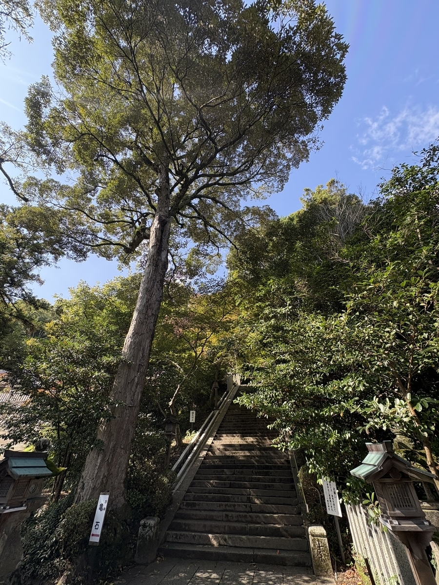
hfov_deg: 85.7
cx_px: 220
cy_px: 292
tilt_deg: +37.7
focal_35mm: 14
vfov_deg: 102.1
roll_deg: -0.6
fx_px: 237
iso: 40
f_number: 2.2
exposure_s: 1/464
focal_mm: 2.22
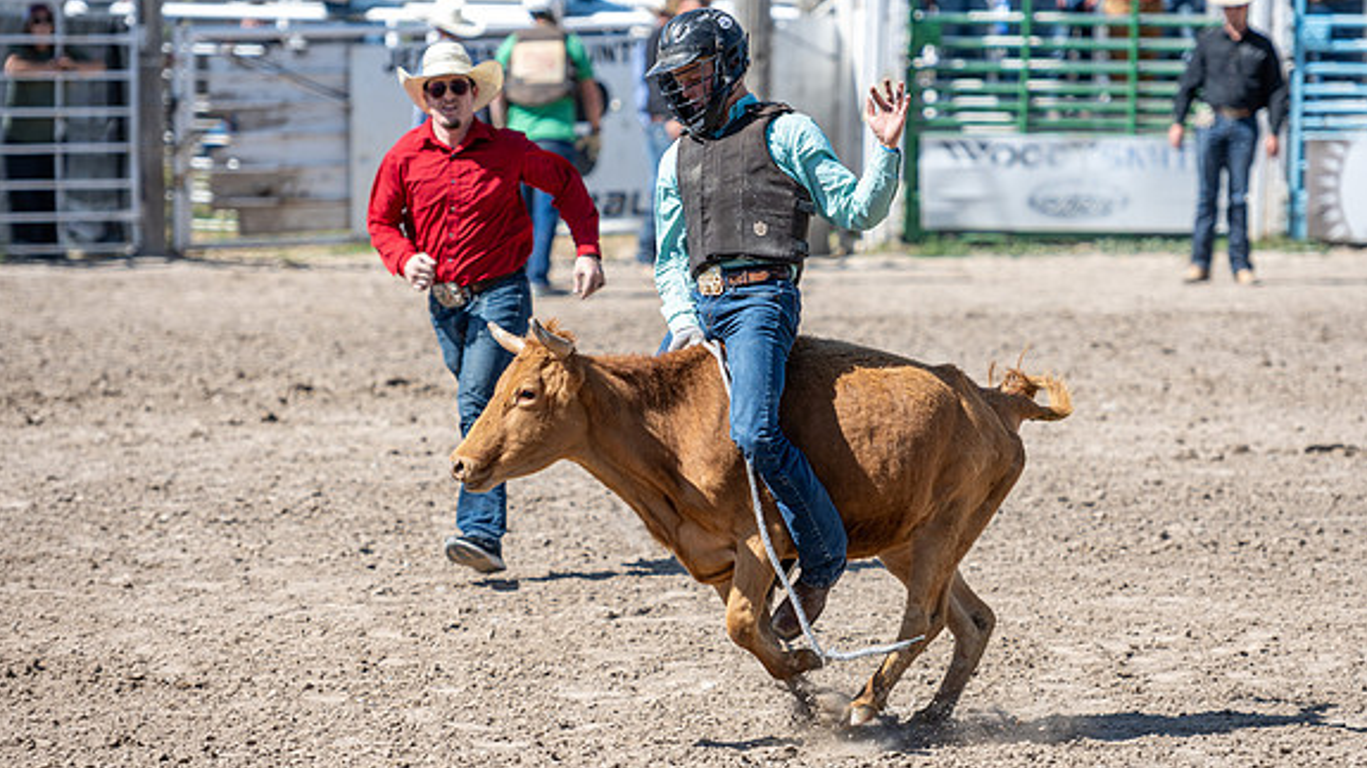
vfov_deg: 6.1
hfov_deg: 10.8
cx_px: 743
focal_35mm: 200
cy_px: 405
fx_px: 7247
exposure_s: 1/800
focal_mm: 155
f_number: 2.8
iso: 40
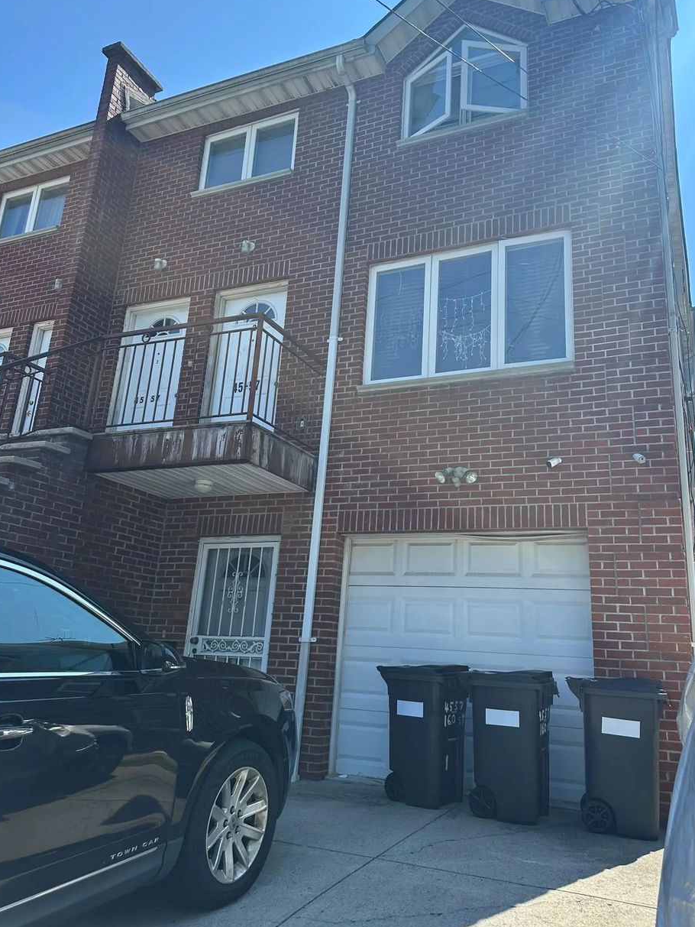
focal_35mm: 27
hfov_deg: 51.3
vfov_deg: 65.2
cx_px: 381
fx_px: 723
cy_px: 425
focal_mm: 6.86
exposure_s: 1/2110
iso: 80
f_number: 1.78
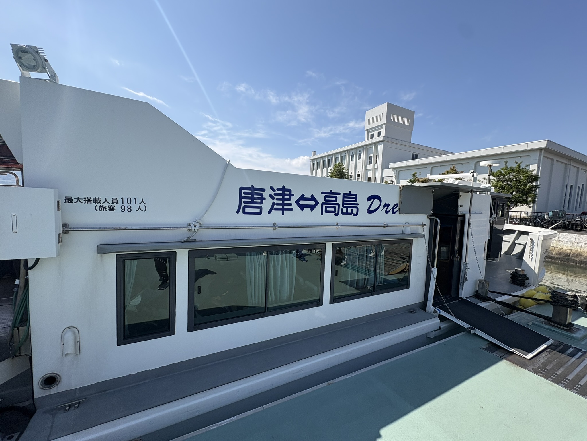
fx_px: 237
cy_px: 220
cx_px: 294
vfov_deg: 85.7
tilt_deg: -3.4
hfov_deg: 102.1
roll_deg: -1.4
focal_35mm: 14
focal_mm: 2.22
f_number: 2.2
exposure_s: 1/1976
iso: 50
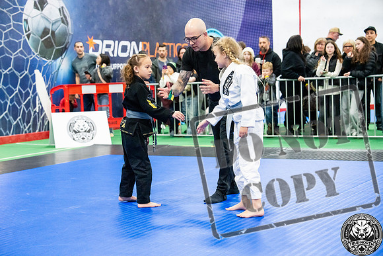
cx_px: 192
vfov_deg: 19.5
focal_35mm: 70
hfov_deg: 28.8
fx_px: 745
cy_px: 128
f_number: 4
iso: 6400
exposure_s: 1/400
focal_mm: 70
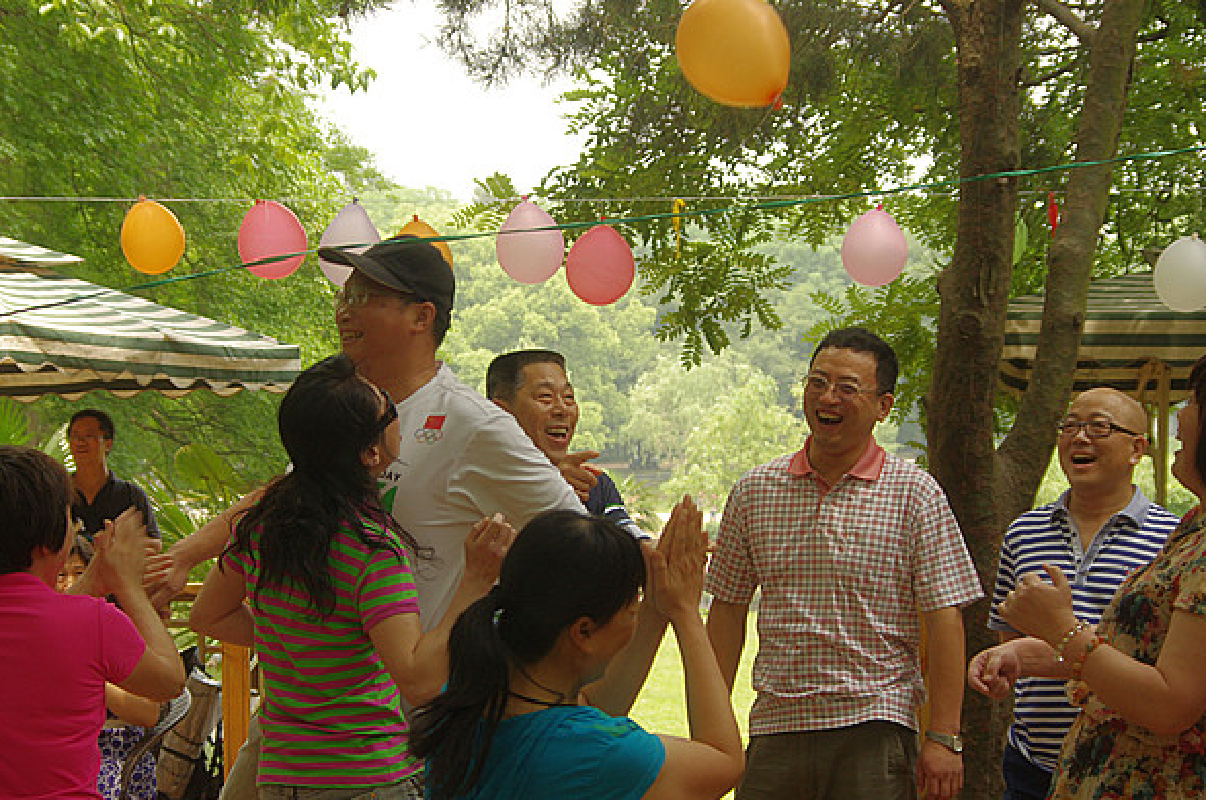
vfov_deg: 13.4
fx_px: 3411
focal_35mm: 102
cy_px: 463
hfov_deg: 20.0
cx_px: 498
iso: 200
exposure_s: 1/200
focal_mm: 50
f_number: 5.6
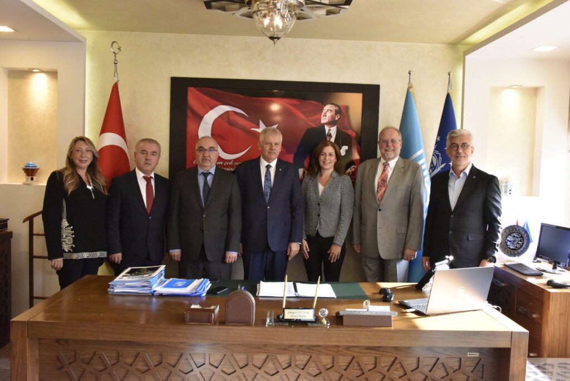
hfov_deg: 55.8
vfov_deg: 38.9
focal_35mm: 34
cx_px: 285
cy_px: 190
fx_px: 539
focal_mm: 34
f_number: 11
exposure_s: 1/100
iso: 6400
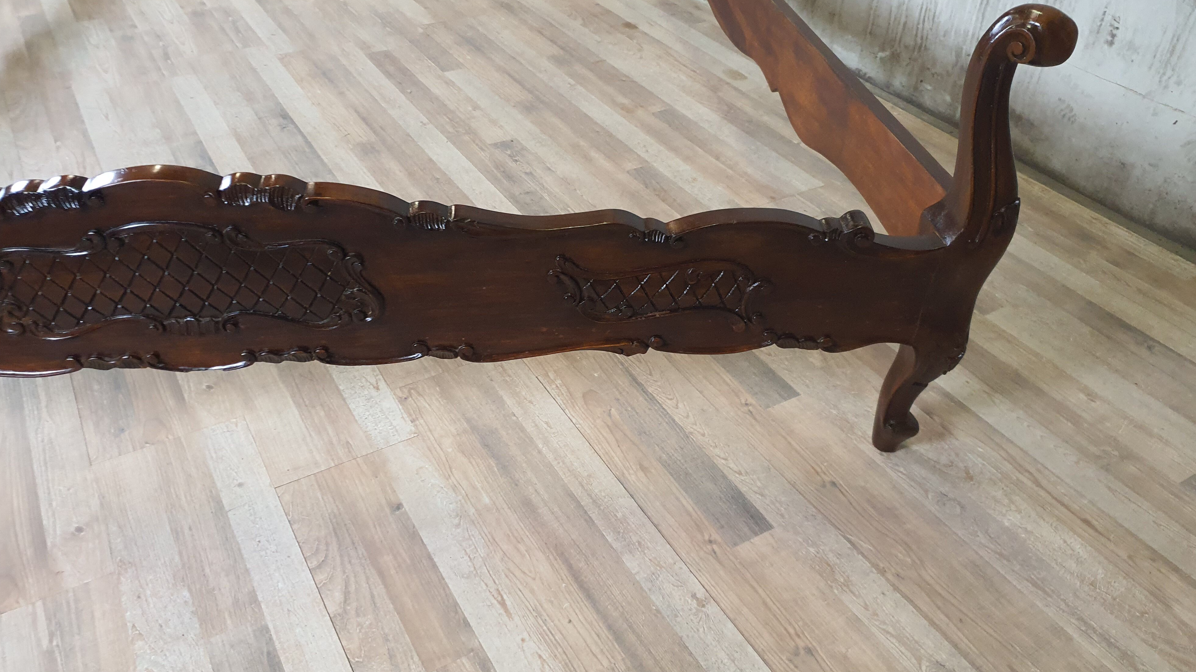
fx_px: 920
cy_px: 290
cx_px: 593
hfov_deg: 66.1
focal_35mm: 29
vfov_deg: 40.1
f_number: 1.5
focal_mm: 4.3
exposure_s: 1/50
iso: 250
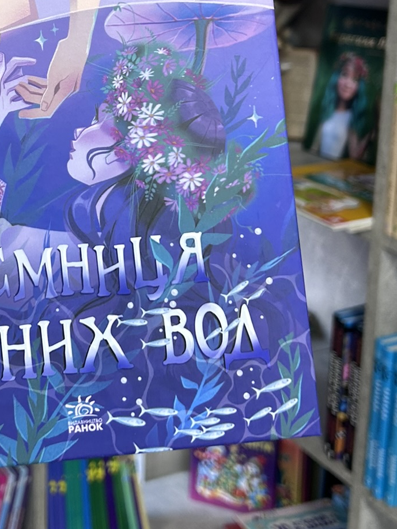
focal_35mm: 58
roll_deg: -0.7
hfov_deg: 24.9
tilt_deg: -12.0
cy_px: 114
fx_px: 886
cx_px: 86
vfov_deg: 32.4
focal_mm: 5.7
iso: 64
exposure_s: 1/50
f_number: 1.5
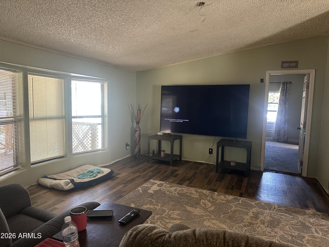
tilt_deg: -4.8
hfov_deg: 71.6
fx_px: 228
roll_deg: -2.3
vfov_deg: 56.8
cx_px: 164
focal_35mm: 24
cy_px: 124
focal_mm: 6.86
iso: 250
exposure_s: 1/60
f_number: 1.78
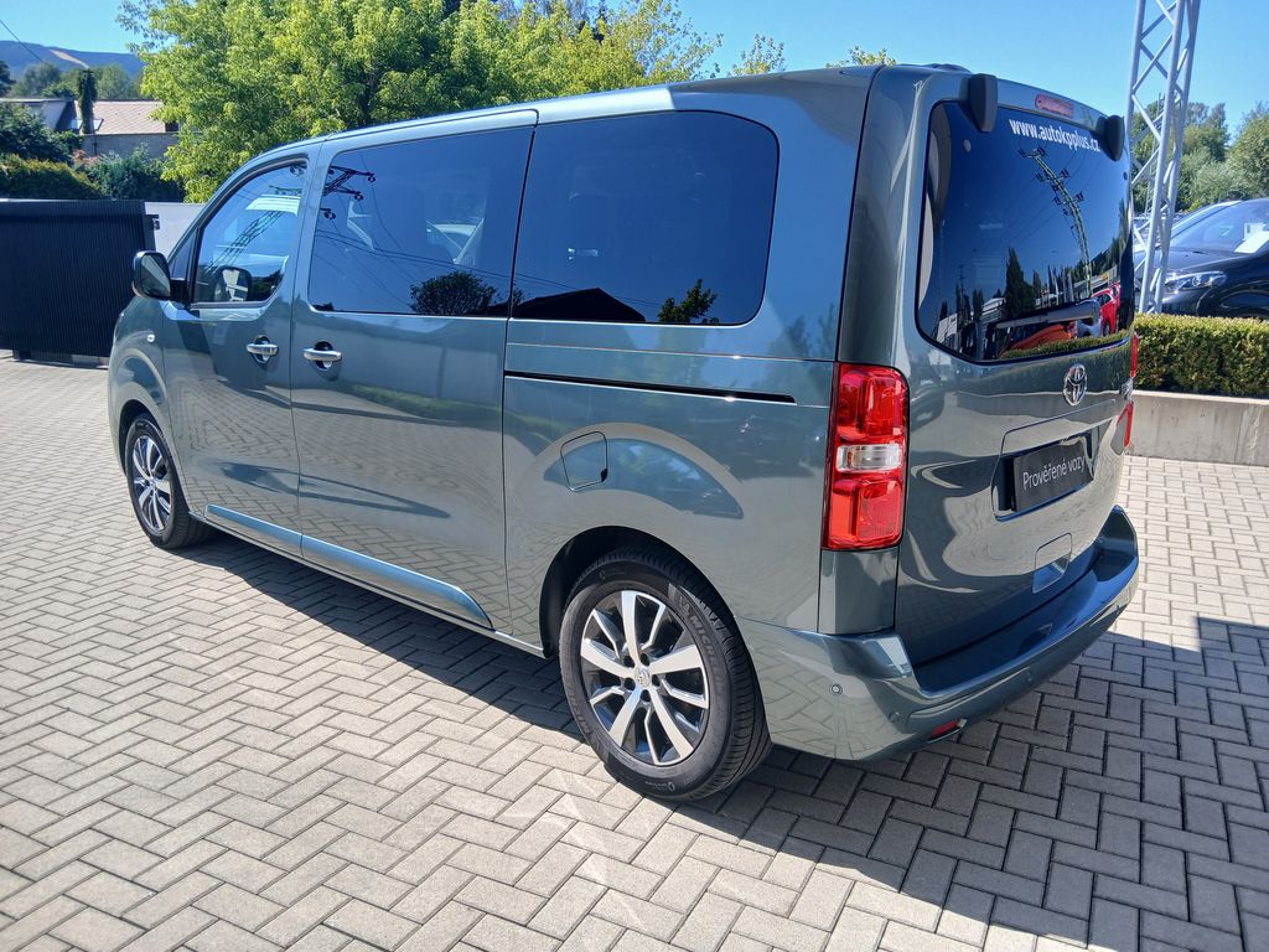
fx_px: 953
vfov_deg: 53.1
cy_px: 476
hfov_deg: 67.3
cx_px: 634
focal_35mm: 26
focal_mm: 3.98
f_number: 1.8
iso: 20
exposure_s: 1/253
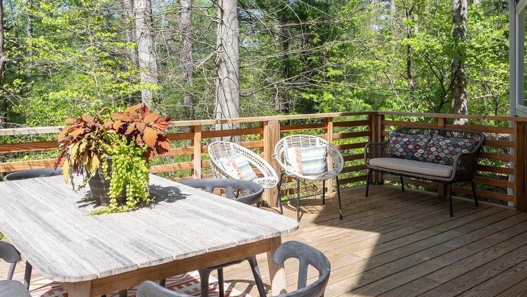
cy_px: 94
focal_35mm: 34
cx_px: 236
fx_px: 476
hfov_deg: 57.8
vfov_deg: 34.3
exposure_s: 1/1000
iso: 200
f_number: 8
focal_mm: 16.5
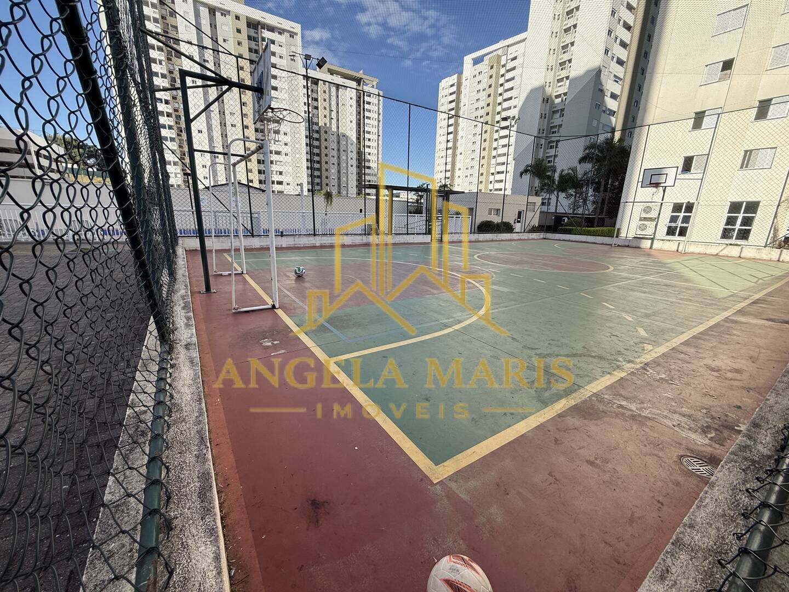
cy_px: 296
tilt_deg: -14.2
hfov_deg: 102.1
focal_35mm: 14
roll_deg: -2.0
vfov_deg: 85.7
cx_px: 394
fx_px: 319
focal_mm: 2.22
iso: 64
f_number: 2.2
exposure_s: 1/1050
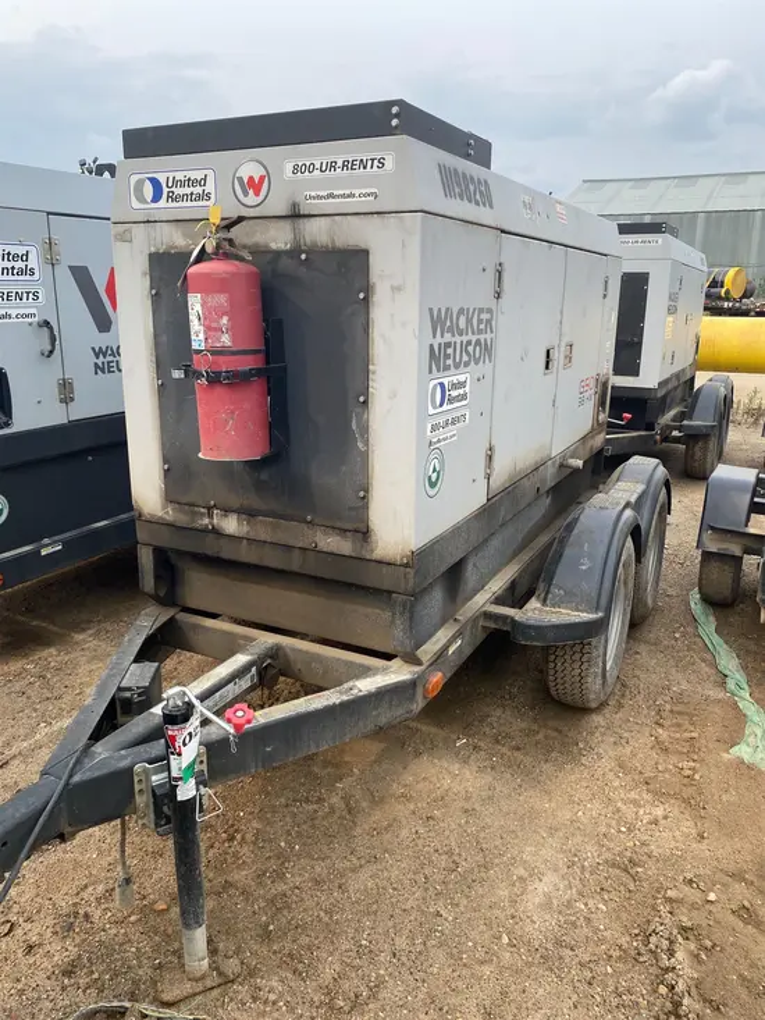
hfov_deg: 53.1
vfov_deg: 67.3
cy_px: 510
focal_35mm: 26
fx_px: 766
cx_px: 382
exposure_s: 1/1034
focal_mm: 4.25
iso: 32
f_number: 1.8
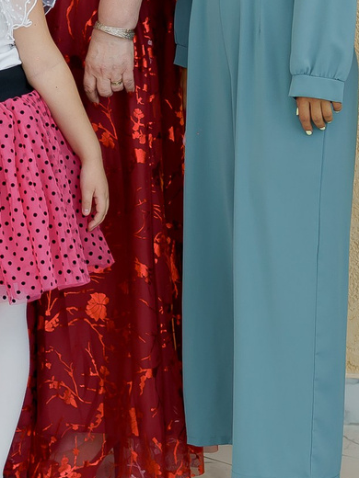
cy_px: -19
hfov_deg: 8.1
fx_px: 2489
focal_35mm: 180
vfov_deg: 10.9
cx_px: -151
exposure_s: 1/400
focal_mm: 38
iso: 125
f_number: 2
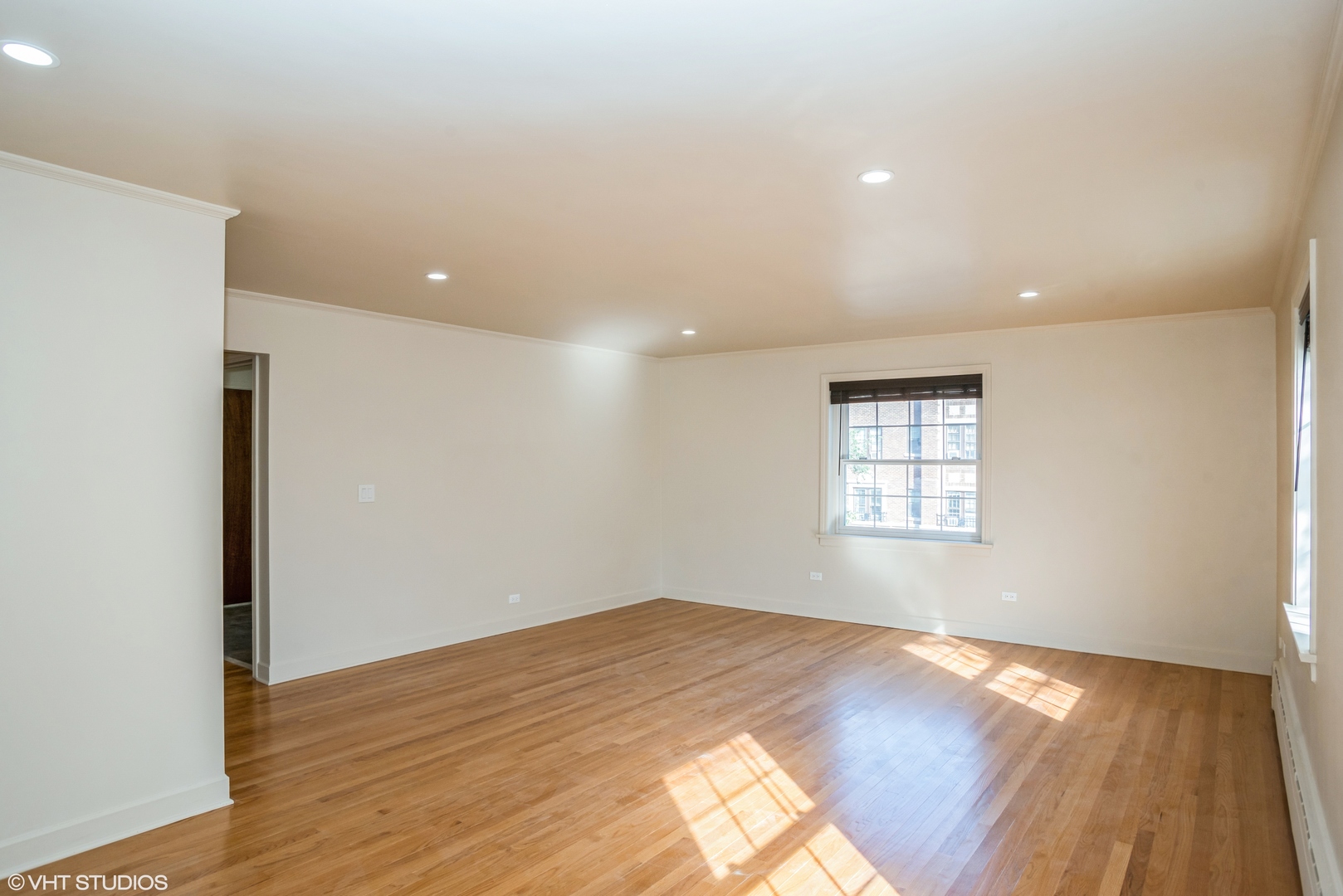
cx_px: 672
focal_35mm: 20
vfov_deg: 62.0
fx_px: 746
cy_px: 448
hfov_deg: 84.0
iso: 500
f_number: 8
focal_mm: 20
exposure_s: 1/40
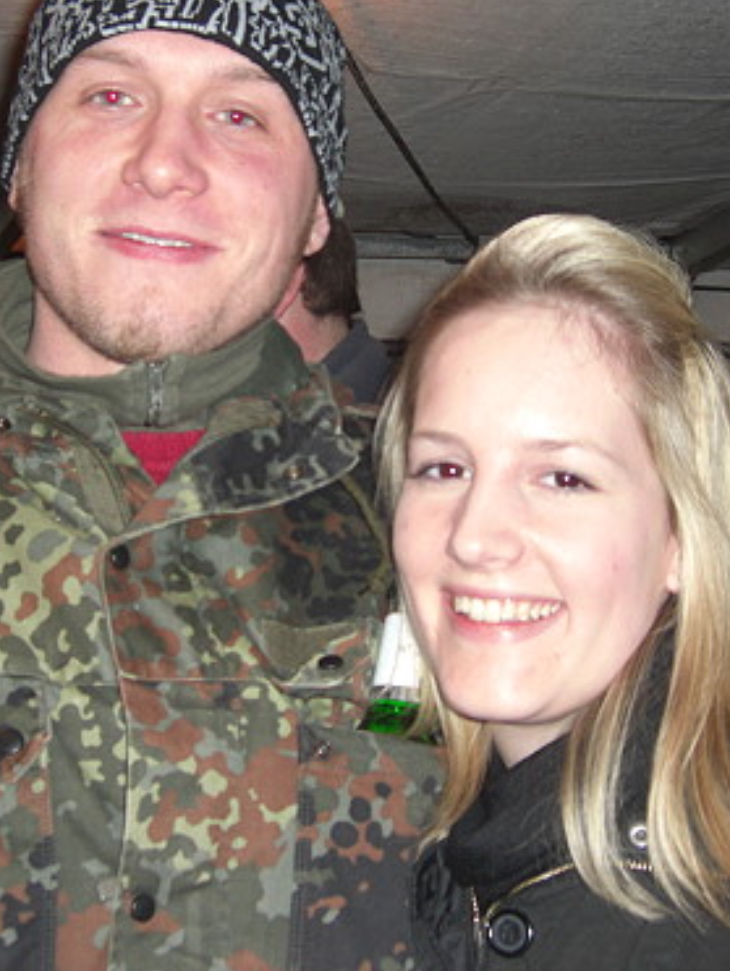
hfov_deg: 25.3
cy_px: 417
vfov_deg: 33.2
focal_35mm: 58
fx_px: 1628
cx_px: 341
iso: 200
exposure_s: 1/60
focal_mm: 7.9
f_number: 2.8
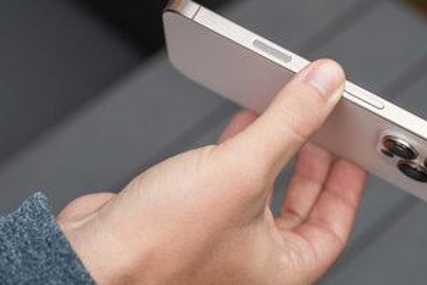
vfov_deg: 15.0
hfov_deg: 22.3
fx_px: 1079
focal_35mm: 91
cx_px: 283
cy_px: 65
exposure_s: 1/250
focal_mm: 50
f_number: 4
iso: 400
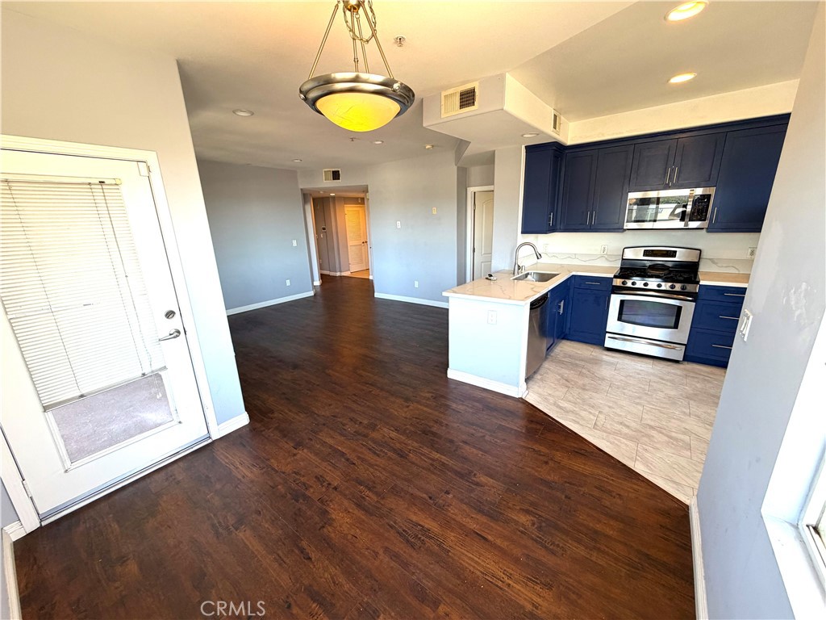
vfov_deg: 85.7
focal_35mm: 14
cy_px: 310
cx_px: 413
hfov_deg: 102.1
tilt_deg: -16.1
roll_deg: +2.6
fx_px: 334
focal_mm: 2.22
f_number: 2.2
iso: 160
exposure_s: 1/111
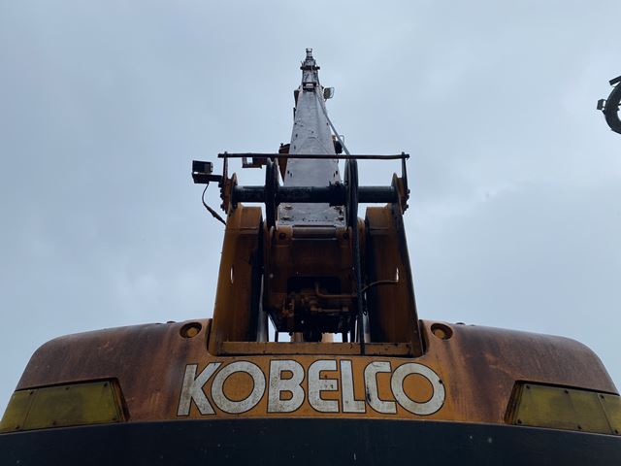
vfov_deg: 53.1
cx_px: 310
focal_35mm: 26
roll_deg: -1.8
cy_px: 233
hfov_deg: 67.3
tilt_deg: +37.5
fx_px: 466
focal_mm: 4.25
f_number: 1.8
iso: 32
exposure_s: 1/1678
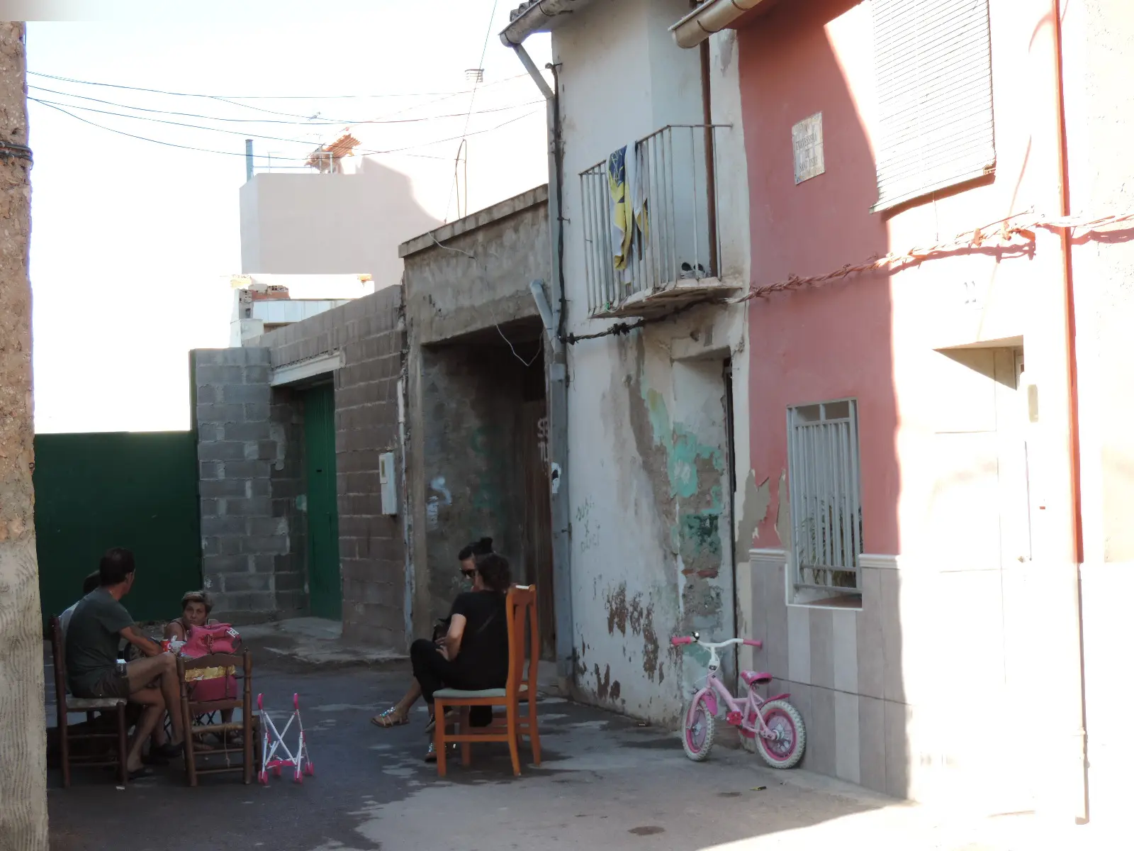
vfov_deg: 21.0
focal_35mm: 70
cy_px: 426
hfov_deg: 27.8
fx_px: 2293
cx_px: 567
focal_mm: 12.4
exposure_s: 1/125
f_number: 3.9
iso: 80
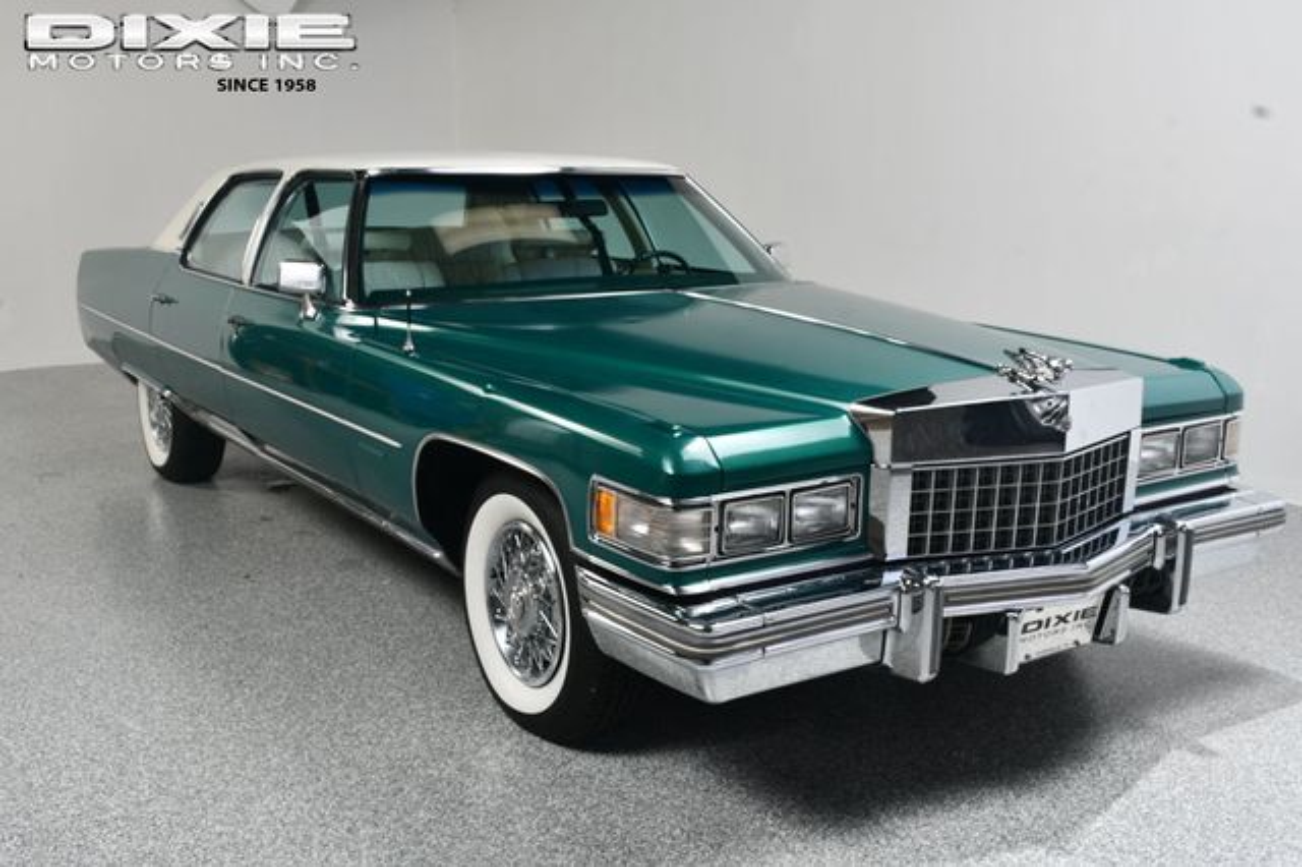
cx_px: 651
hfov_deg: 49.6
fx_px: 1410
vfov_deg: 34.2
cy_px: 434
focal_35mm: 39
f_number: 11
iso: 100
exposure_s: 1/160
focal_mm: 26
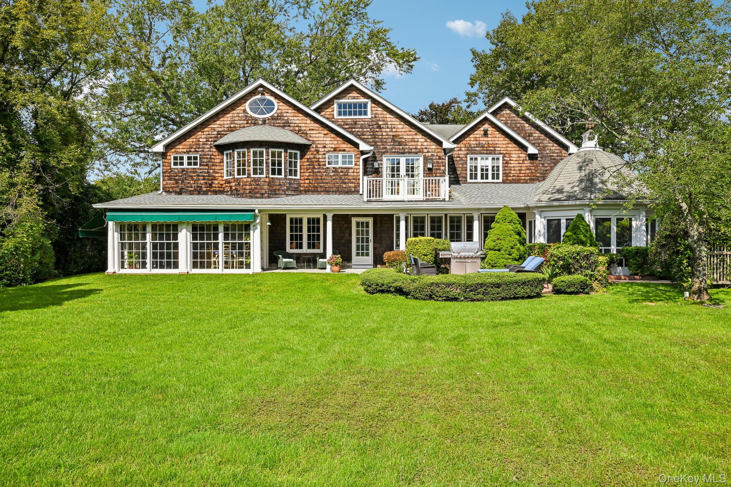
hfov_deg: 65.5
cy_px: 244
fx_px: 568
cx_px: 366
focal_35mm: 28
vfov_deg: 46.4
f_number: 9
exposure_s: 1/320
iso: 160
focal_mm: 28
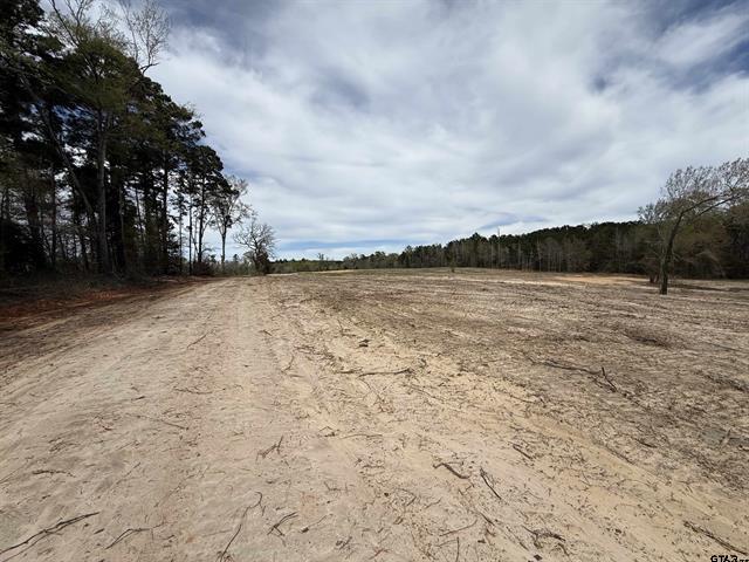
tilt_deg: -0.8
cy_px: 281
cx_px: 374
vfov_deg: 85.7
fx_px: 303
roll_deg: +1.8
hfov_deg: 102.1
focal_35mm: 14
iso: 64
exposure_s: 1/5155
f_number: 2.2
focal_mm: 2.22
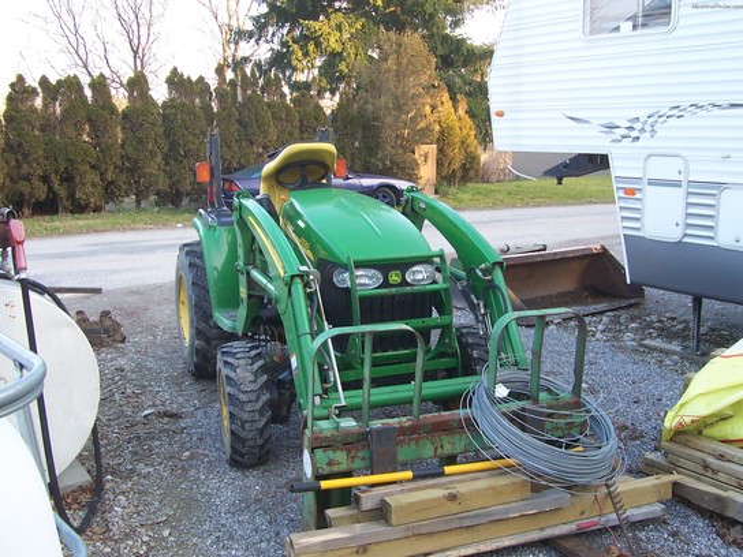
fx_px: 794
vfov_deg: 38.7
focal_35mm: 37
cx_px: 372
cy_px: 278
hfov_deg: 50.1
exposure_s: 1/90
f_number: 2.8
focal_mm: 5.6
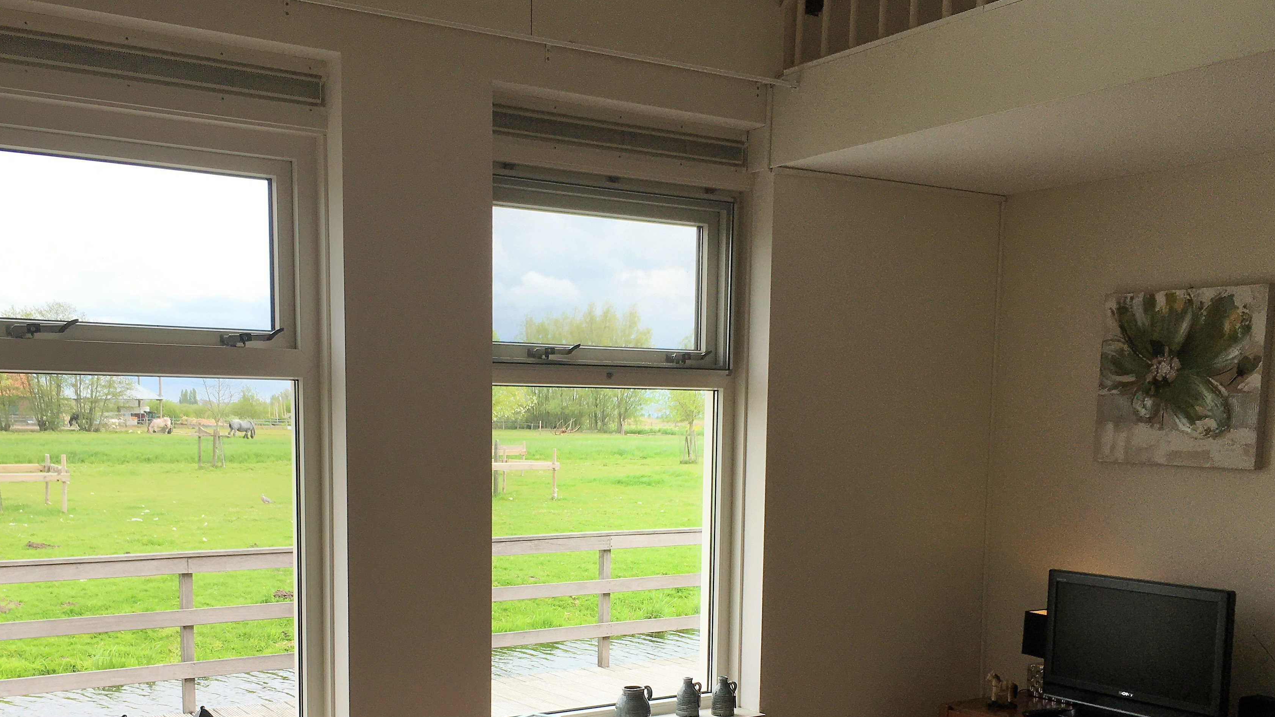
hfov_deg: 52.7
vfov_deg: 30.5
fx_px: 1285
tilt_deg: -7.2
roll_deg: -0.8
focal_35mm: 38
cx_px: 562
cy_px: 567
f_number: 2.2
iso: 25
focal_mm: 4.15
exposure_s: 1/334
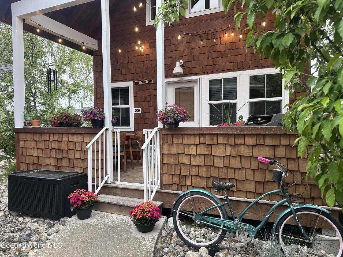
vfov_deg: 56.8
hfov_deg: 71.6
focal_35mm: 24
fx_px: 238
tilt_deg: -1.9
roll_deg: +0.2
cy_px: 128
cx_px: 172
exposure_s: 1/60
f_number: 1.78
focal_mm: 6.86
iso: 160
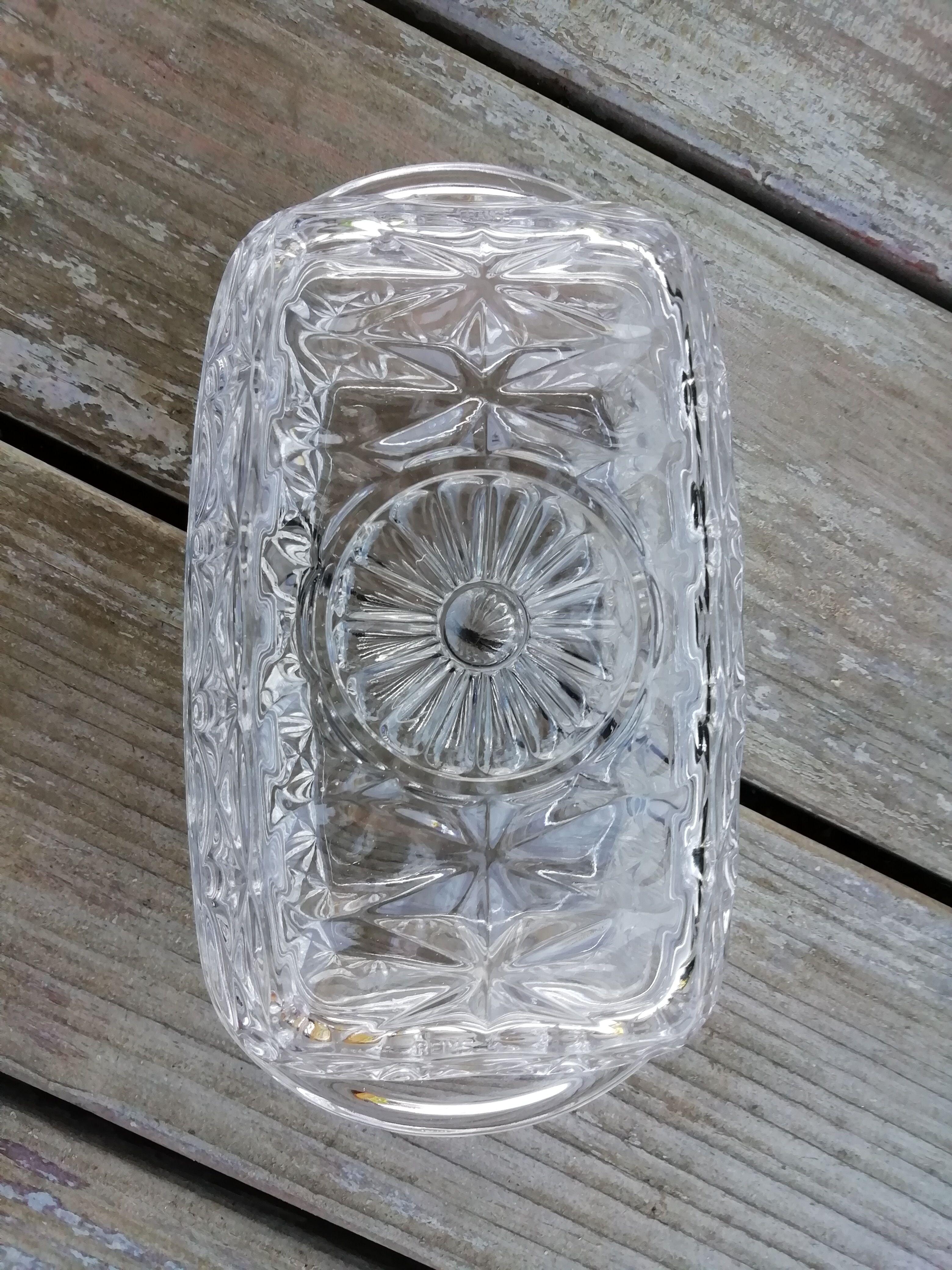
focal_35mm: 26
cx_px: 476
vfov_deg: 67.3
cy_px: 635
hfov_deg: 53.1
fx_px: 953
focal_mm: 3.21
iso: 80
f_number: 2.2
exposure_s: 1/100
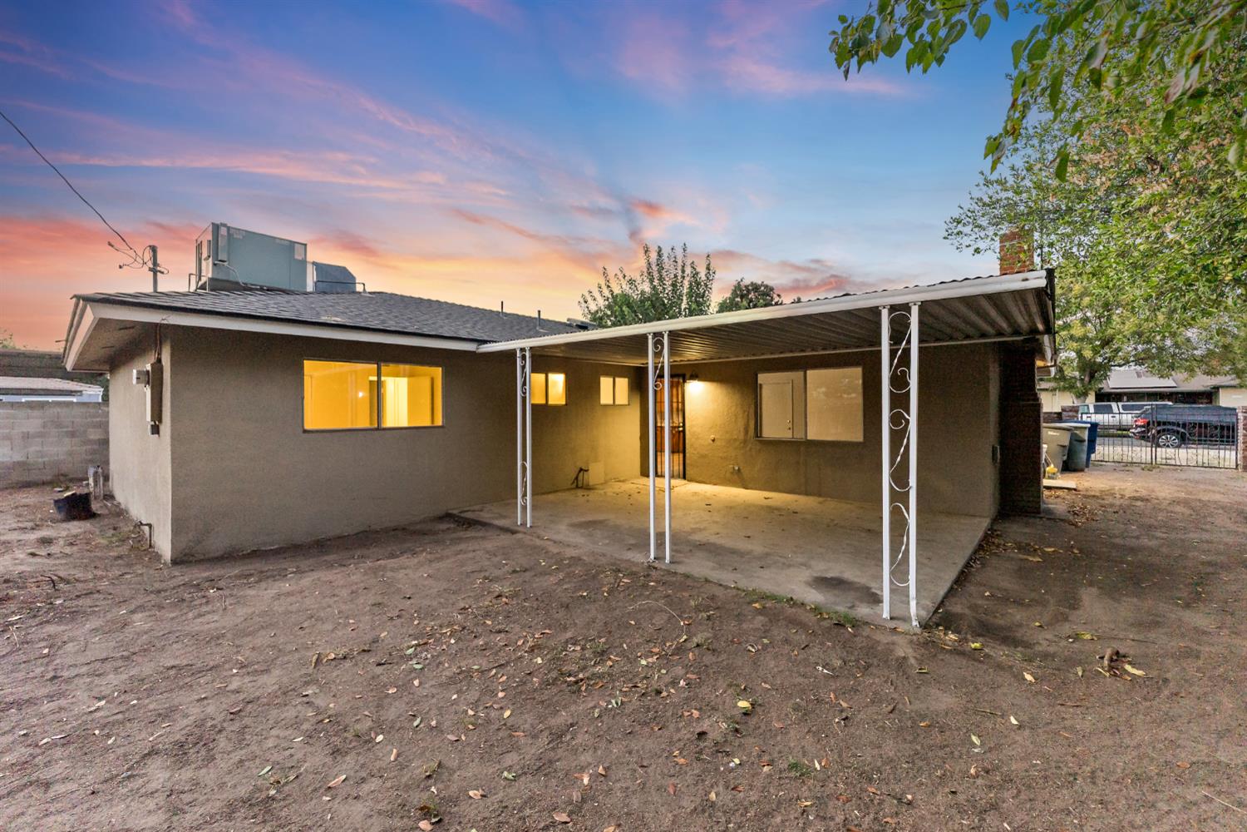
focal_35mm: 14
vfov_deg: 81.2
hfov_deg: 104.3
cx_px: 624
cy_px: 416
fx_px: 485
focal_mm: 14
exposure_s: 1/160
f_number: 3.2
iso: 1250
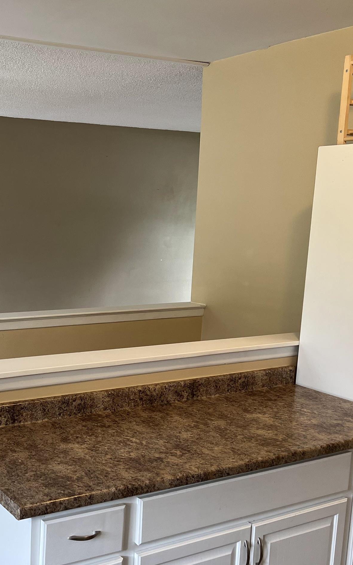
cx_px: 62
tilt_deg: -12.0
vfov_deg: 44.1
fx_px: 693
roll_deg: -0.9
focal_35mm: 45
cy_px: 344
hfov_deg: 27.9
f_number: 1.5
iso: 125
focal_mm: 5.7
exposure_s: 1/120
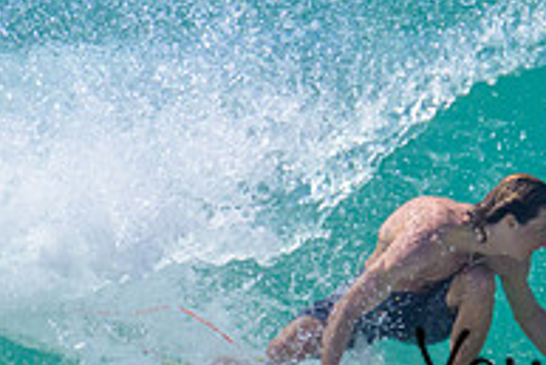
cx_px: 608
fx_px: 50192
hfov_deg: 0.6
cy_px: 142
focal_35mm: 3307
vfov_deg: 0.4
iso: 1400
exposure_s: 1/2000
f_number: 11
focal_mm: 800
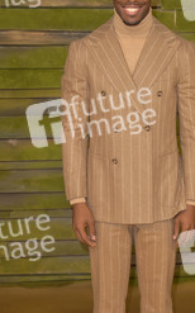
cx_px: 129
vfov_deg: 24.1
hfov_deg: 15.1
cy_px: 181
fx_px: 733
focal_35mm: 86
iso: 320
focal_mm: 52
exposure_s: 1/250
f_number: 7.1
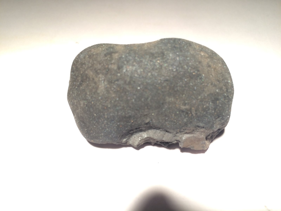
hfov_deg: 61.7
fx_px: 235
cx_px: 140
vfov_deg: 48.2
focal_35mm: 29
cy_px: 106
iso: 32
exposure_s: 1/40
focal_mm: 4.15
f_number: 2.2
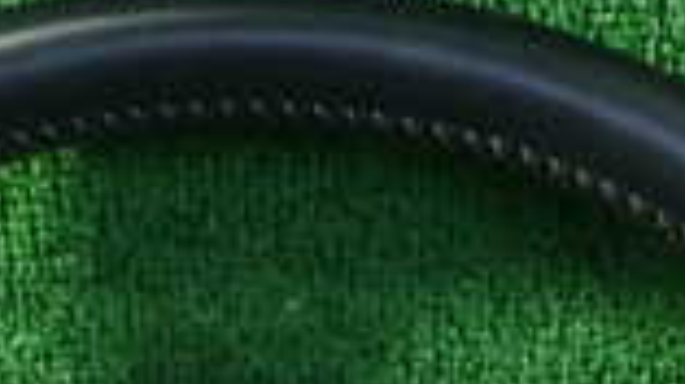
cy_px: 925
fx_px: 2269
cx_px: 297
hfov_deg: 17.2
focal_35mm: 125
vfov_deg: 8.8
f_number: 2.3
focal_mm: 5.5
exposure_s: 1/125
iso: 640
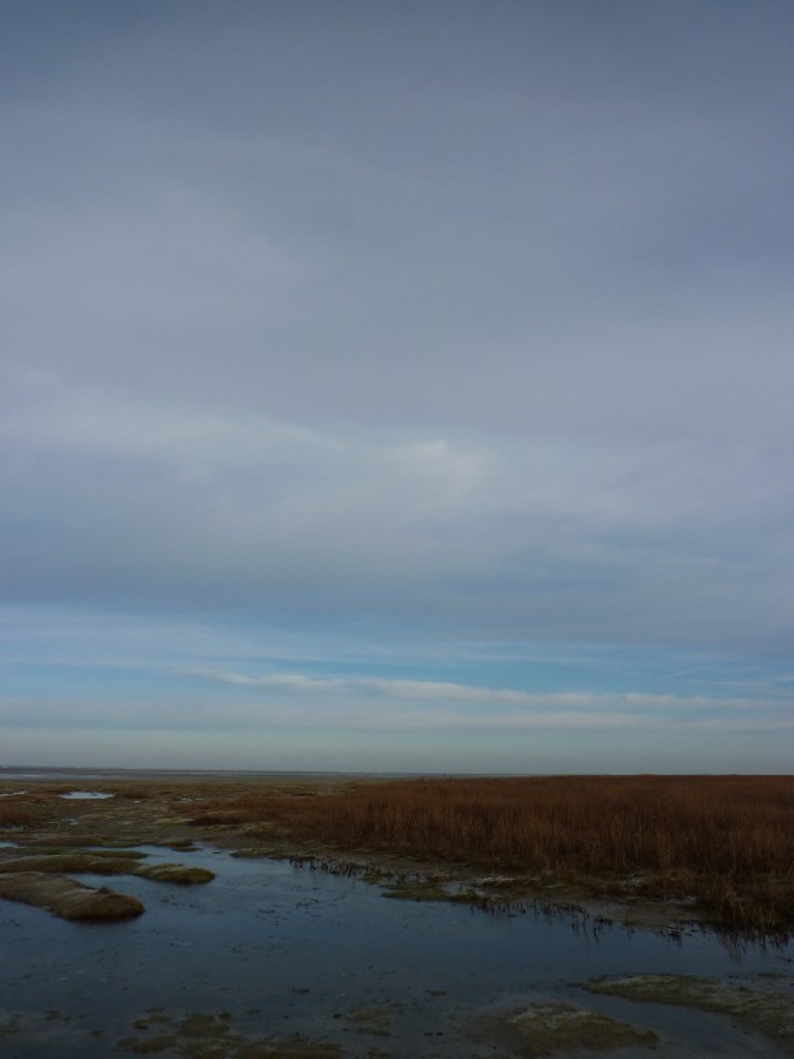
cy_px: 530
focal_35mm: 25
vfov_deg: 69.4
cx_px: 397
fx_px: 765
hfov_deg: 54.9
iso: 80
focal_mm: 4.1
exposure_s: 1/500
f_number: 5.6
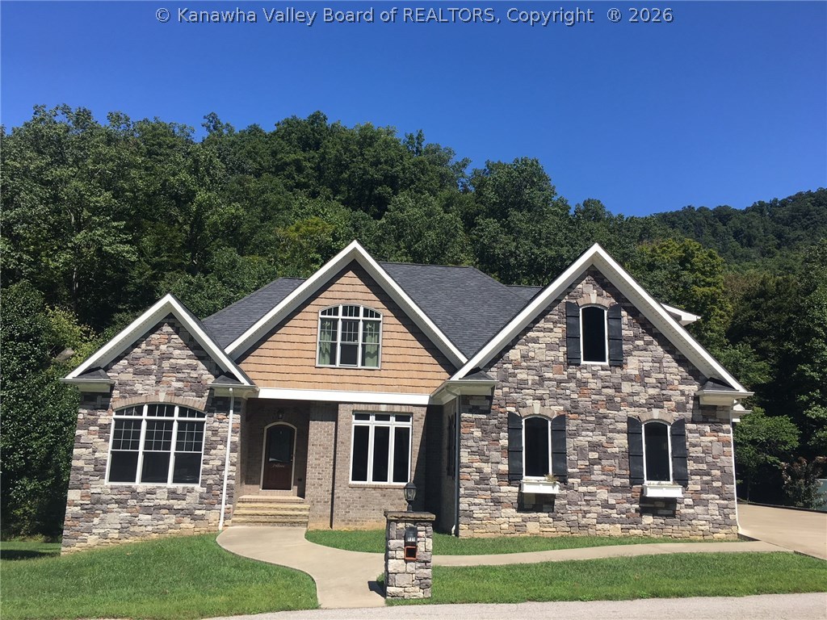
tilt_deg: +12.0
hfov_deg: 61.7
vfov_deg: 48.2
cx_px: 414
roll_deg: -1.9
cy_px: 310
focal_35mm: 29
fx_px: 693
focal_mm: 4.15
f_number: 2.2
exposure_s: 1/1399
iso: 25
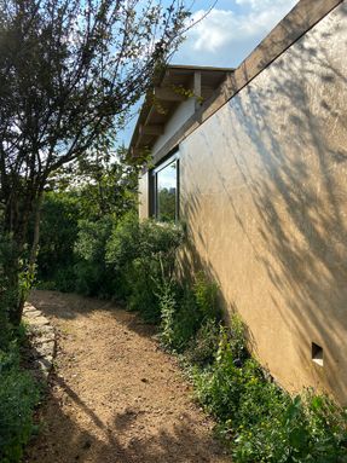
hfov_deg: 53.0
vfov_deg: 67.3
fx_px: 348
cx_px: 174
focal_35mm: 26
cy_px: 232
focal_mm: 4.25
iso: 32
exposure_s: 1/2222
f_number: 1.8
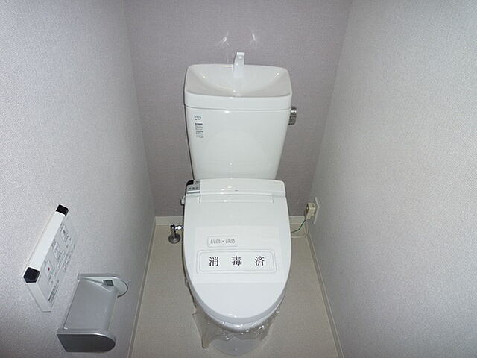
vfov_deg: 54.9
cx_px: 238
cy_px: 179
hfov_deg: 69.4
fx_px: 344
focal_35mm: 25
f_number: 2.8
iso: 100
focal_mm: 4.4
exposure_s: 1/125
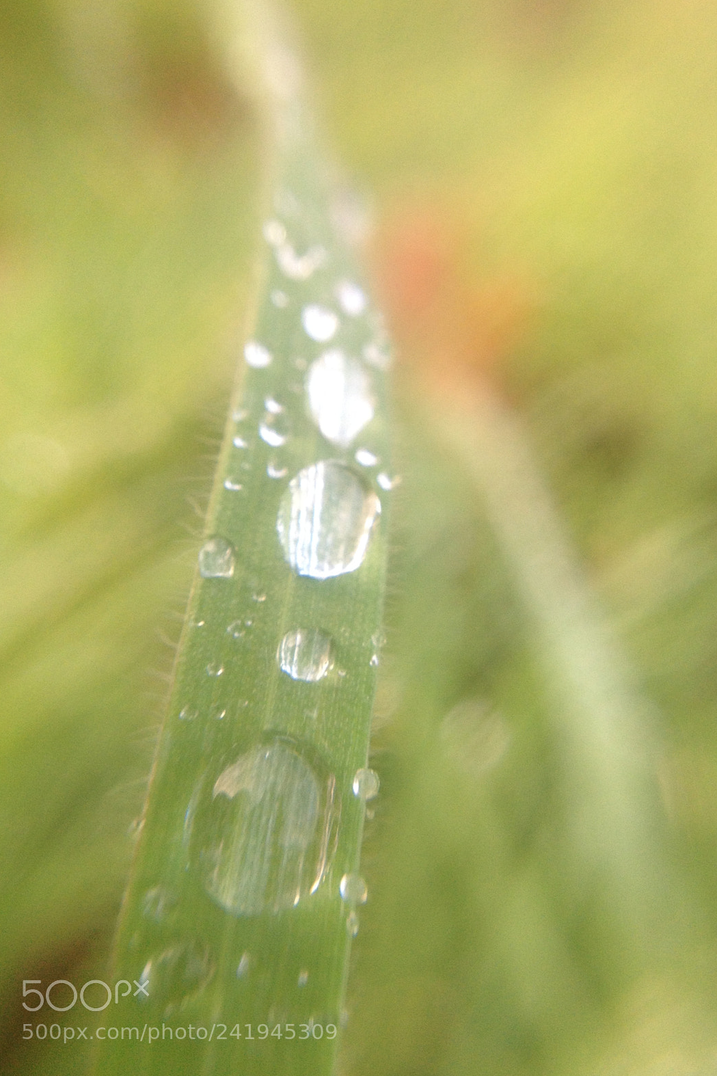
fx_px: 1106
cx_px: 390
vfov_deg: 51.9
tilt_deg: -57.5
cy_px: 539
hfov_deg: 35.9
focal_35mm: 37
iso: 64
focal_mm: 4.28
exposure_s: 1/120
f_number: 2.4
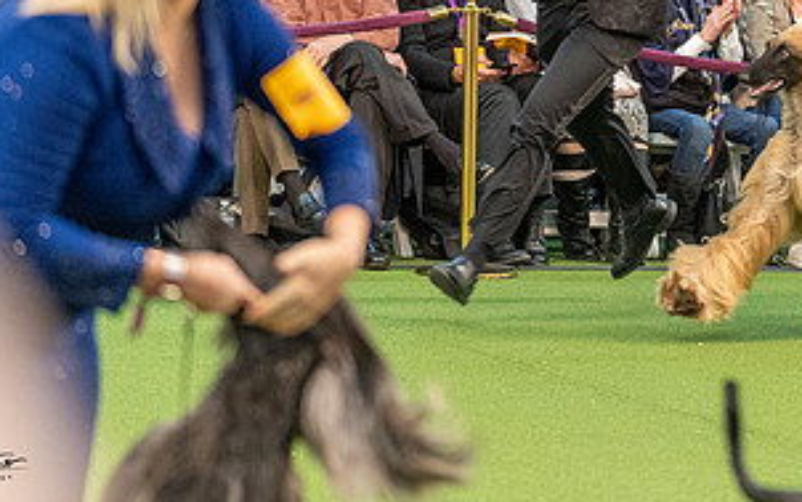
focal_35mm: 229
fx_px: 5007
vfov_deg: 5.7
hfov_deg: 9.1
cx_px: 659
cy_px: 1
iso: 5000
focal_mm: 117
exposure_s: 1/320
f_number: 2.8
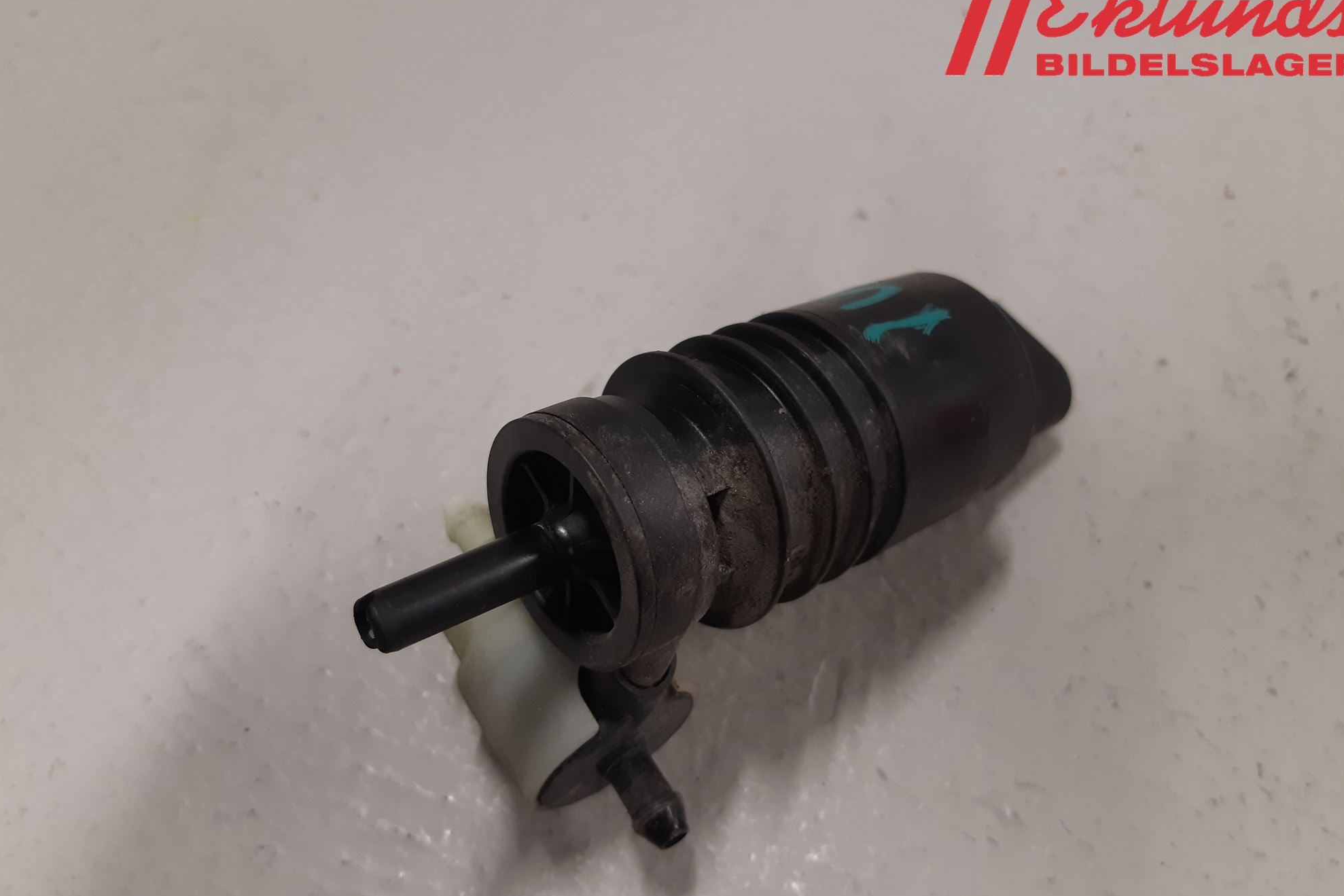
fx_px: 1045
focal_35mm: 28
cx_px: 667
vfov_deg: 46.4
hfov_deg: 65.5
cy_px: 482
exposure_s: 1/50
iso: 125
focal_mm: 3.93
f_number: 1.7
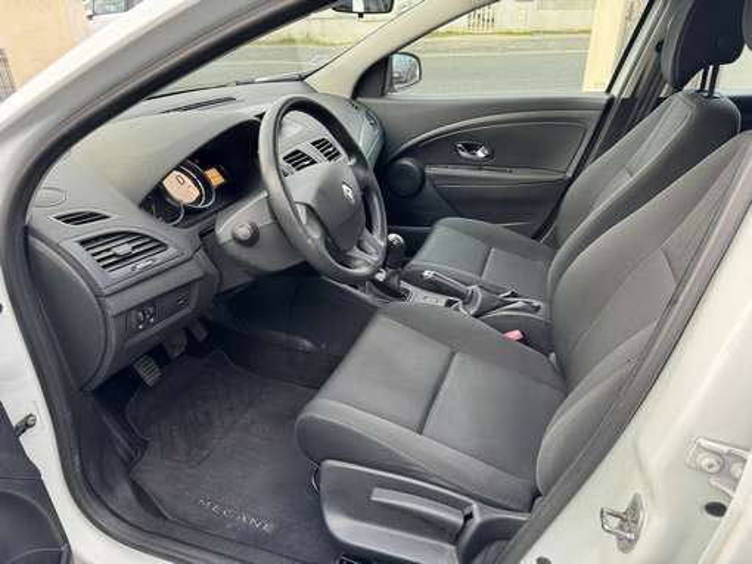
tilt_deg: -28.1
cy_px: 282
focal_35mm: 24
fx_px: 522
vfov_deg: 56.9
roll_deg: -0.7
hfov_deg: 71.6
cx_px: 376
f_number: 1.78
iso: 200
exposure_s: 1/91
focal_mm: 6.86
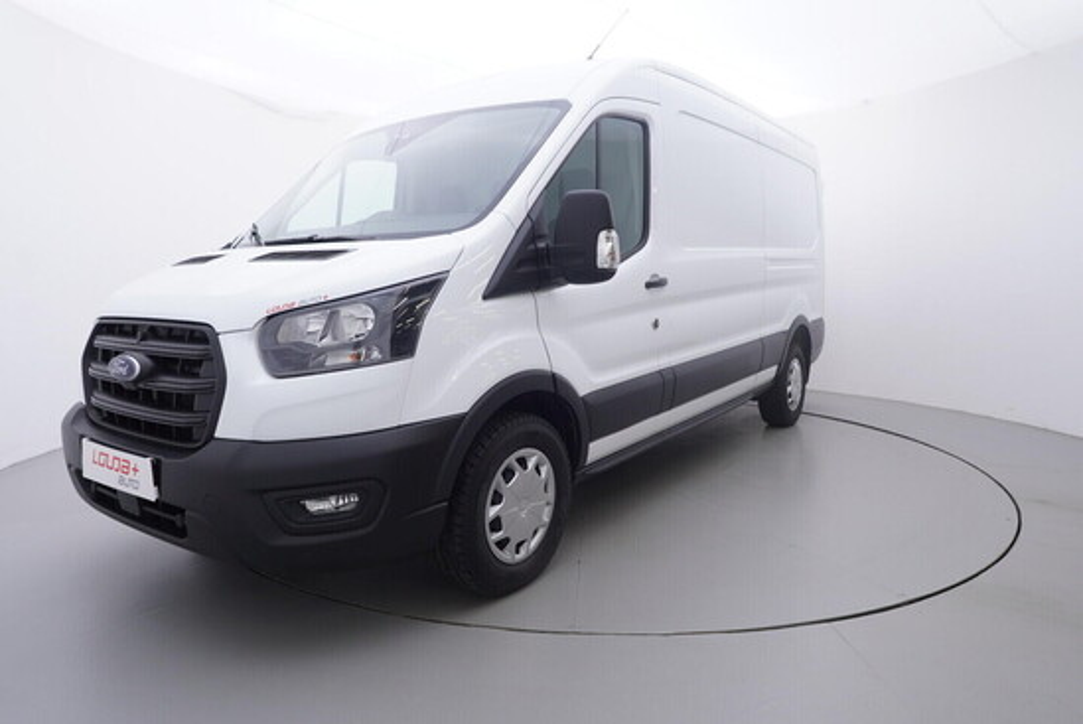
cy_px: 362
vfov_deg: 56.2
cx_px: 542
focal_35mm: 22
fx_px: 677
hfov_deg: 77.3
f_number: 5
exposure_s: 1/80
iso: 200
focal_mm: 15
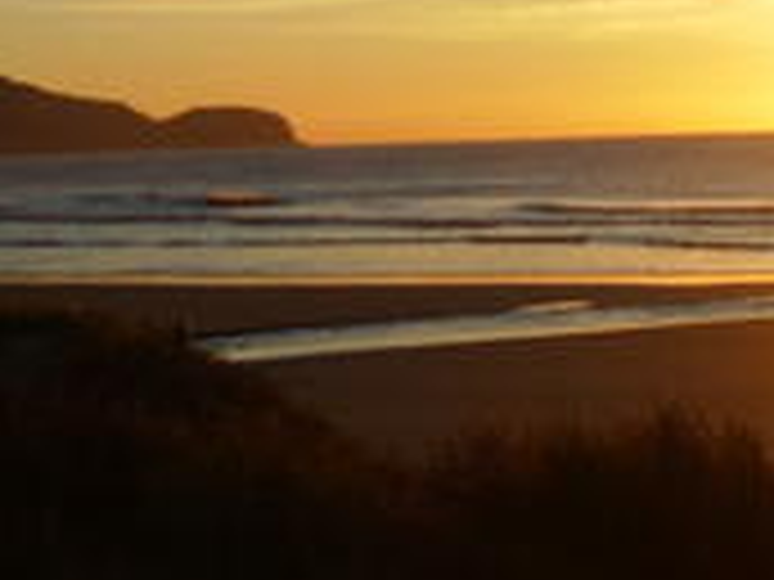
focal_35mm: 115
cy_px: 139
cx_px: 506
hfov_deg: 17.1
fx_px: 2571
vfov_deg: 12.8
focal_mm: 6.3
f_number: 3.1
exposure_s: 1/1000
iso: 64
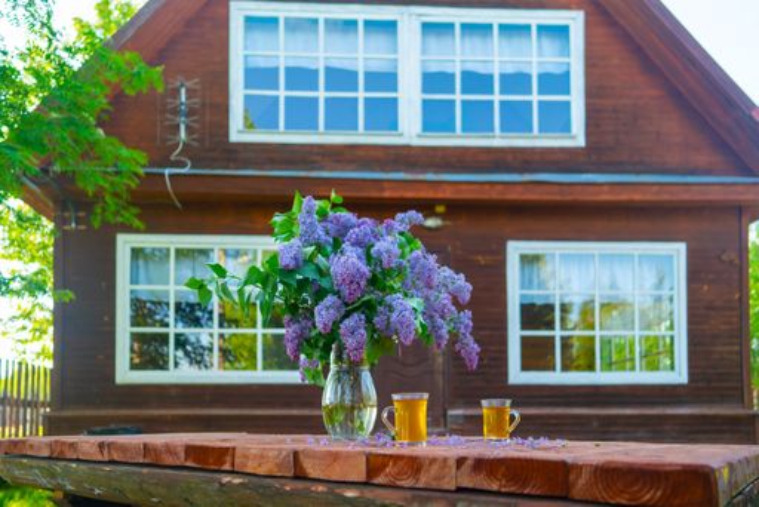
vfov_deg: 53.2
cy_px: 254
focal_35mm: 24
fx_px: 506
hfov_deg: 73.7
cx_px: 380
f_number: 2.8
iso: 80
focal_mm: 24
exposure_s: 1/125
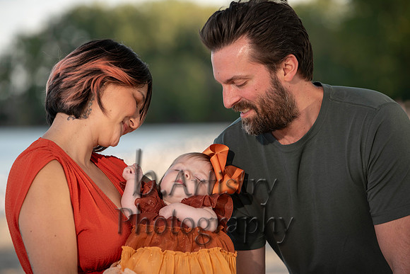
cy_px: 137
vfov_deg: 6.9
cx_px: 205
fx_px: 2278
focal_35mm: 200
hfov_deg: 10.3
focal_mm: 200
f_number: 4
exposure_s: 1/320
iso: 160
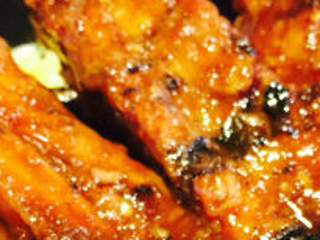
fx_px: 916
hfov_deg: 19.5
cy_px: 341
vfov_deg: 14.2
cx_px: 276
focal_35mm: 99
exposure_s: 1/15
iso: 125
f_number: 2.2
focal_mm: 4.15
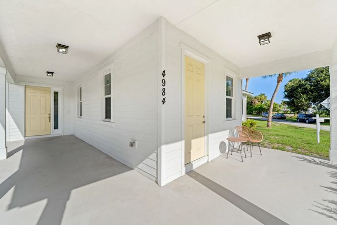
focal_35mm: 14
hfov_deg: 104.2
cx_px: 168
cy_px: 112
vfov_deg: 81.2
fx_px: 131
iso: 250
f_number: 9
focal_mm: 14
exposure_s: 1/200
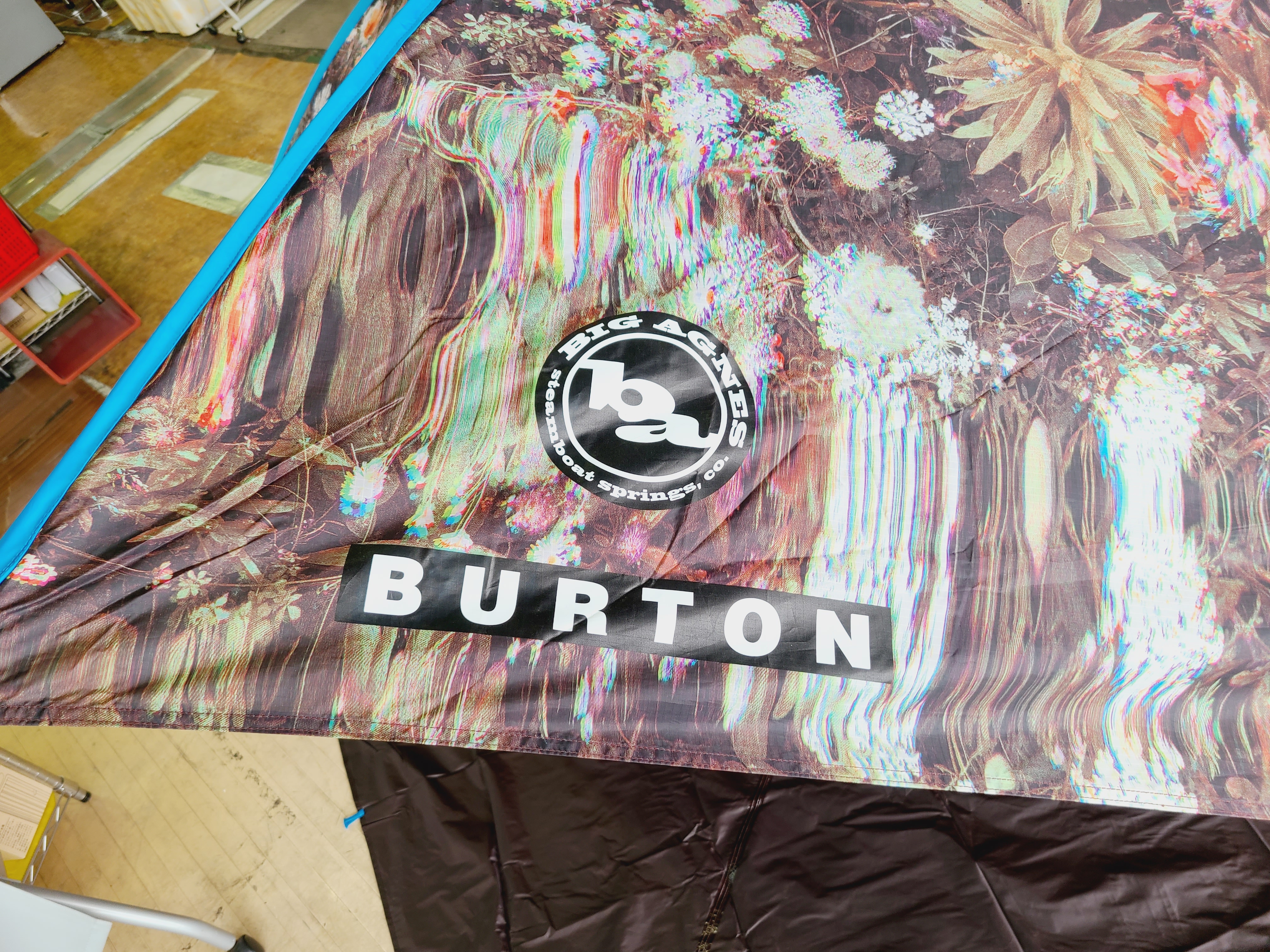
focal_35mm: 26
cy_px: 476
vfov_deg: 53.1
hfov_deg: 67.3
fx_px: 954
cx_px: 635
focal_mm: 5.4
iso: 40
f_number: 1.8
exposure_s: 1/107
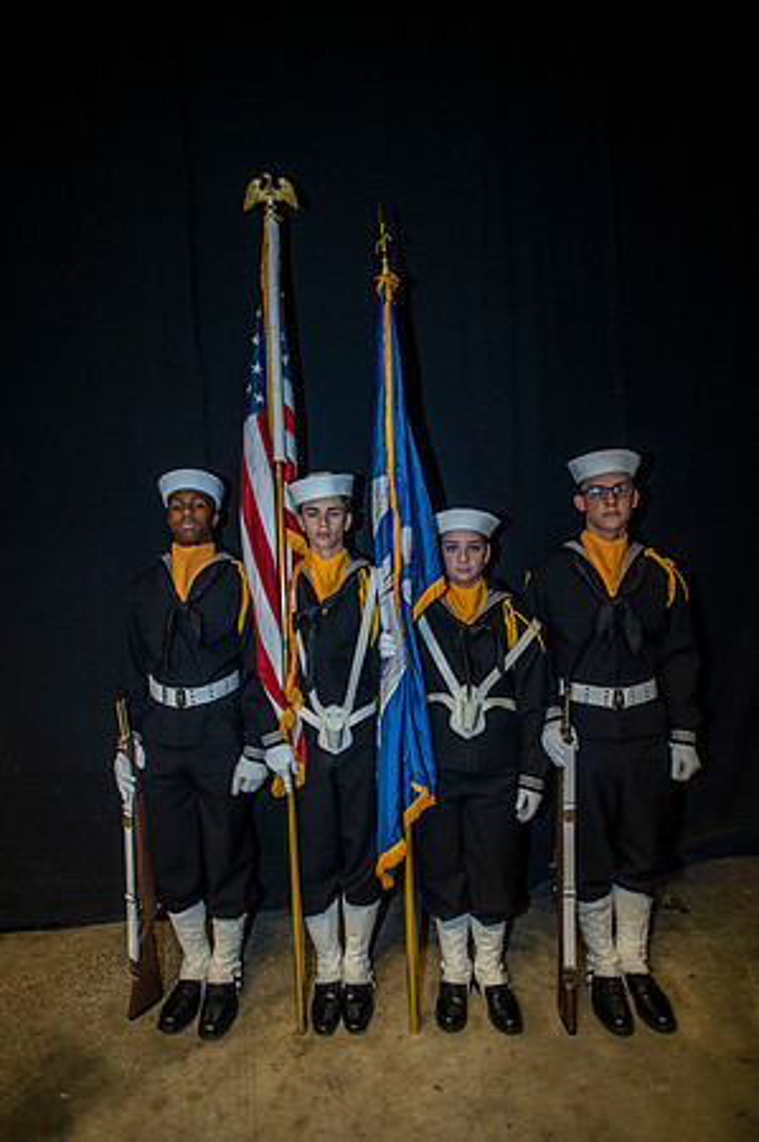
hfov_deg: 64.4
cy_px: 571
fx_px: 602
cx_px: 380
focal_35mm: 19
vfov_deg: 87.0
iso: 2000
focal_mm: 19
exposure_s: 1/125
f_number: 2.8
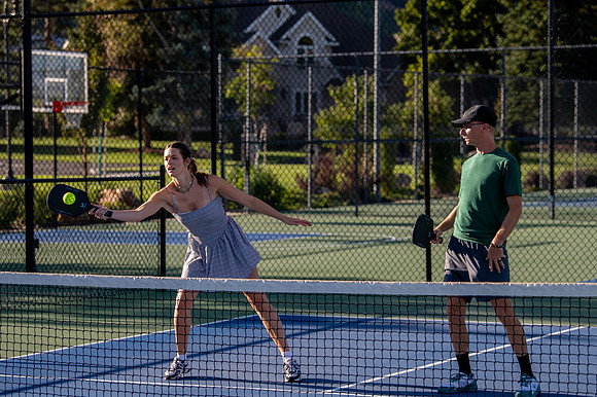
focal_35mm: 114
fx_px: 1885
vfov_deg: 12.0
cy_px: 198
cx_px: 293
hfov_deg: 18.0
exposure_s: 1/1250
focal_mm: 92
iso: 200
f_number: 4
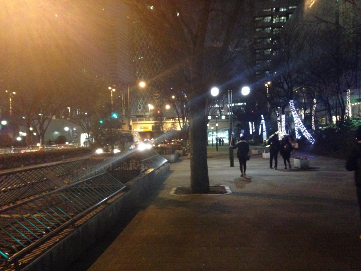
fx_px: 344
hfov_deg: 55.4
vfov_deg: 42.9
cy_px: 136
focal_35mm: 33
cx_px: 180
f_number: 2.4
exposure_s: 1/15
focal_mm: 4.12
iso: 800
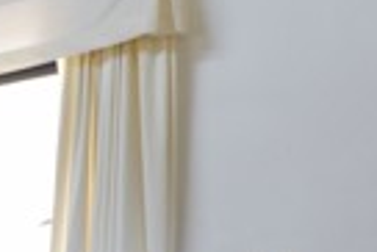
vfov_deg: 12.2
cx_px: -407
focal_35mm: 106
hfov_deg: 15.1
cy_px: 404
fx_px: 1111
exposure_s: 1/13
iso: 200
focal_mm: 16.7
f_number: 3.5
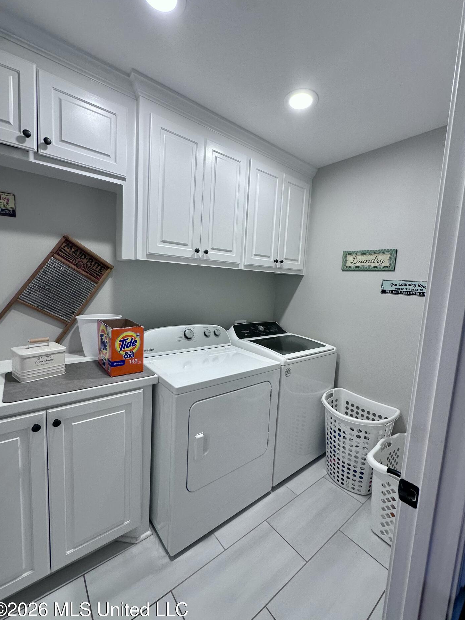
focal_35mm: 15
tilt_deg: -5.3
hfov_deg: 81.7
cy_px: 308
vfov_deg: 98.2
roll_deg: -4.2
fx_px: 269
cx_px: 240
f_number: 2.2
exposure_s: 1/120
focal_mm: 2.22
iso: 125
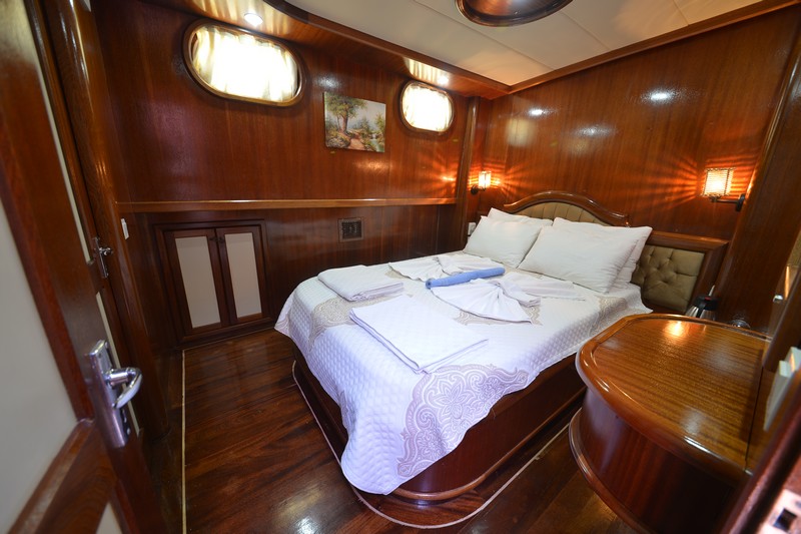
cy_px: 267
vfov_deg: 70.4
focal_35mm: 17
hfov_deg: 93.3
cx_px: 400
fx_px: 378
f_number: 5
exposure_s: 2
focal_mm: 17
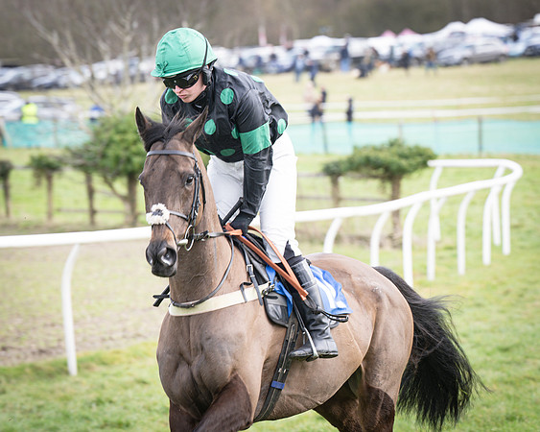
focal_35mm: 231
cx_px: 264
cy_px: 195
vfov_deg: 6.7
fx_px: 3687
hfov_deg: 8.4
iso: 200
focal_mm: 125
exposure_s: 1/320
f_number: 4
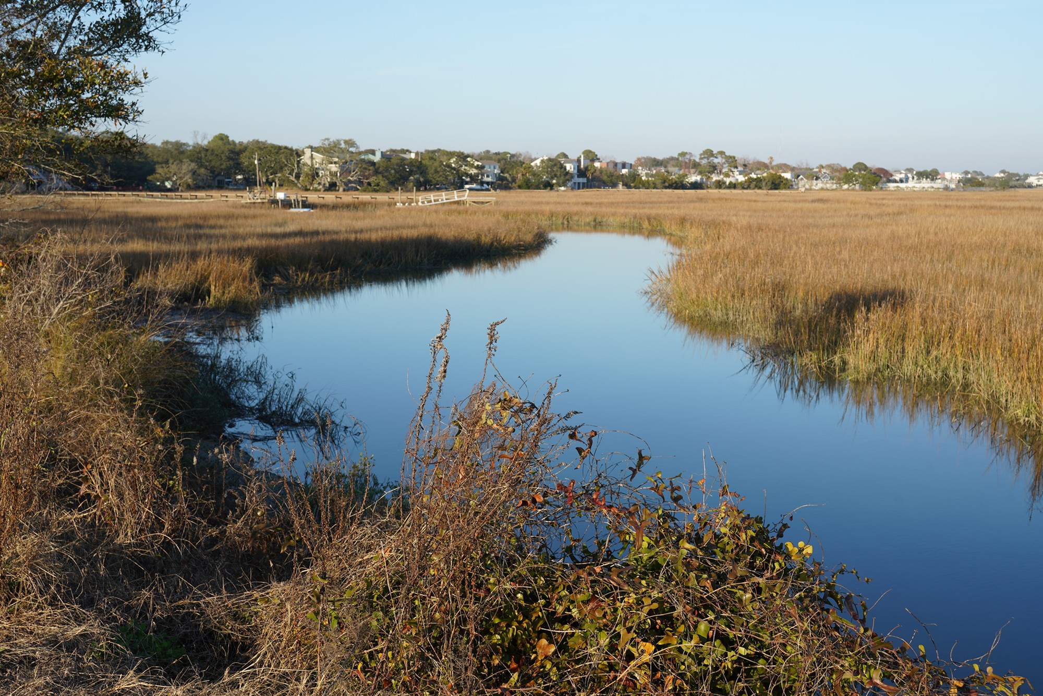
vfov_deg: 31.9
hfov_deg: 46.4
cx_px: 522
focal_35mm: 42
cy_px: 348
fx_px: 1217
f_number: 10
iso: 100
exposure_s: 1/100
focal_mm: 42
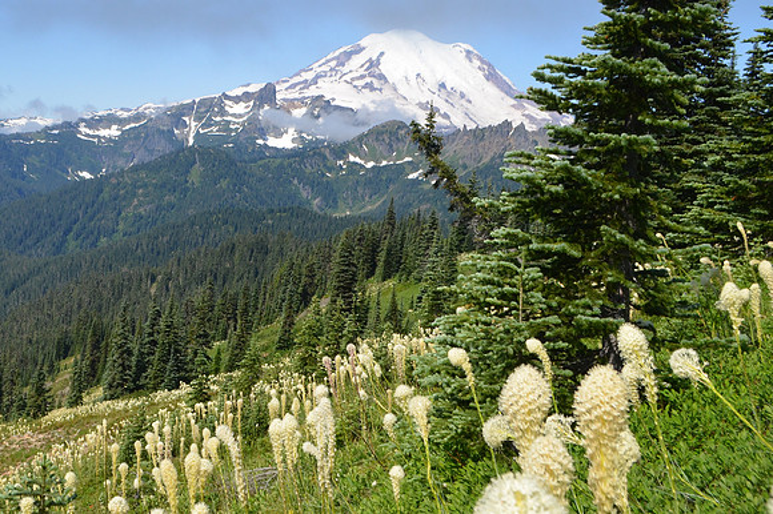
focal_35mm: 27
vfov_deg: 47.9
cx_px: 386
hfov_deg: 67.4
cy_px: 257
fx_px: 579
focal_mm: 18
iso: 400
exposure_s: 1/1600
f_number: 6.3
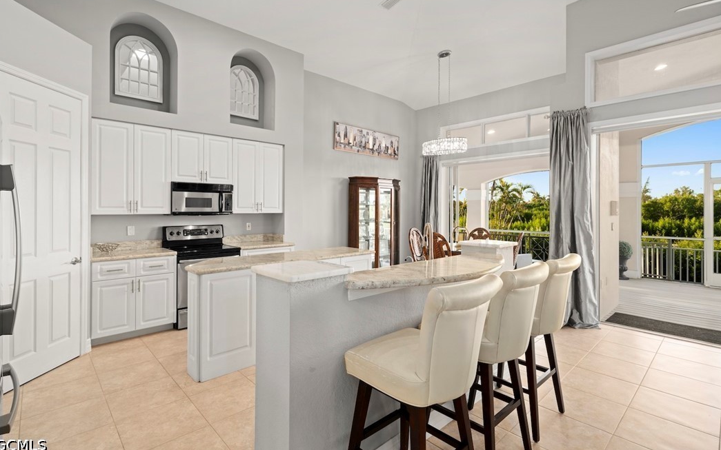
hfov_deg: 91.1
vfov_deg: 64.9
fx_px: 354
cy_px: 207
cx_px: 358
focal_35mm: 18
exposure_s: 1.3
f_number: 10
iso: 160
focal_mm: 17
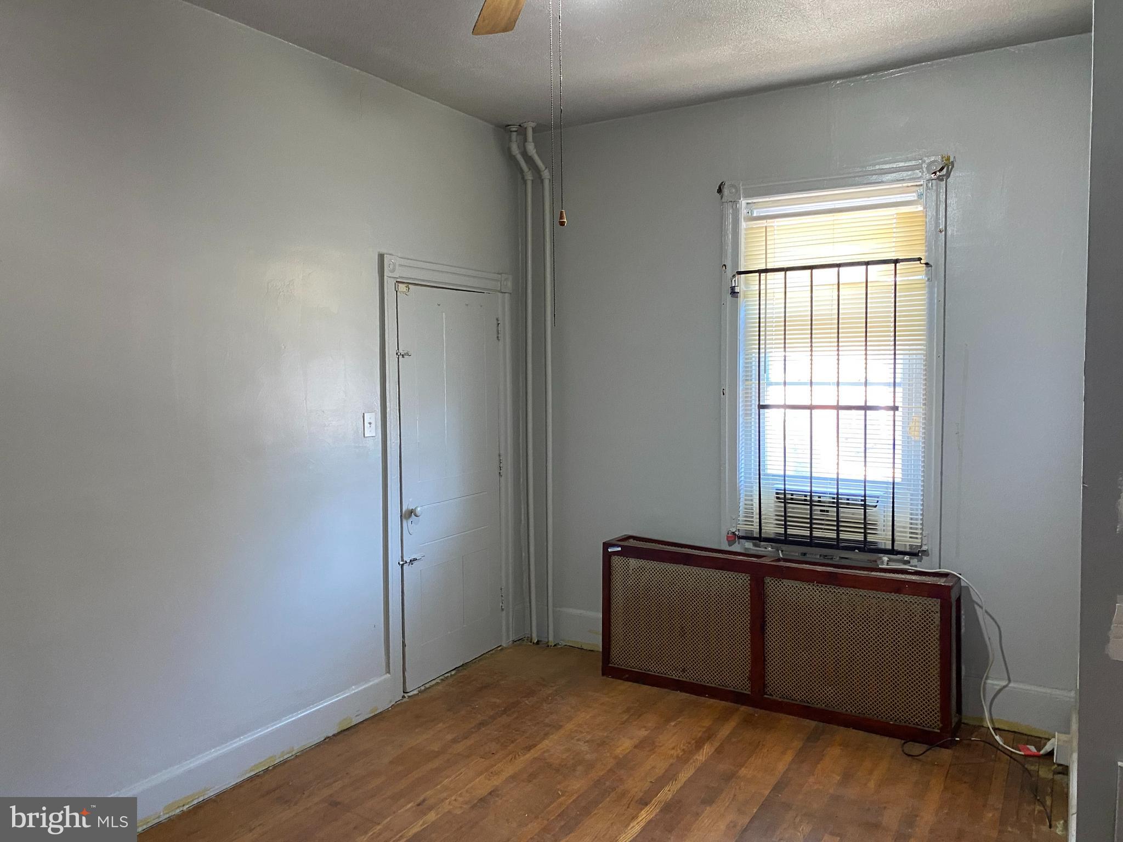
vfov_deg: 53.1
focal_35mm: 26
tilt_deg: -2.8
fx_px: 843
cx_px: 562
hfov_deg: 67.3
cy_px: 421
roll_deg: +1.7
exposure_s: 1/60
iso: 320
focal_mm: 4.25
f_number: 1.8
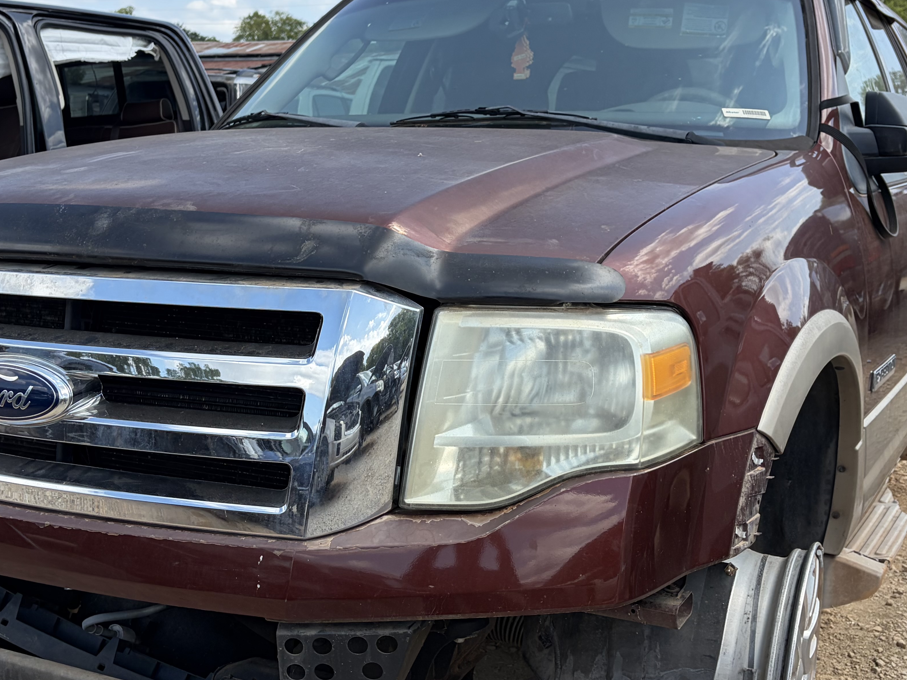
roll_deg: +0.2
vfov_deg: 30.8
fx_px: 1231
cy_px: 291
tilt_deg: -5.6
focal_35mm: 47
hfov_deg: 40.4
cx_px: 437
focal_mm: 5.96
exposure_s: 1/1626
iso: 50
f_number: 1.6
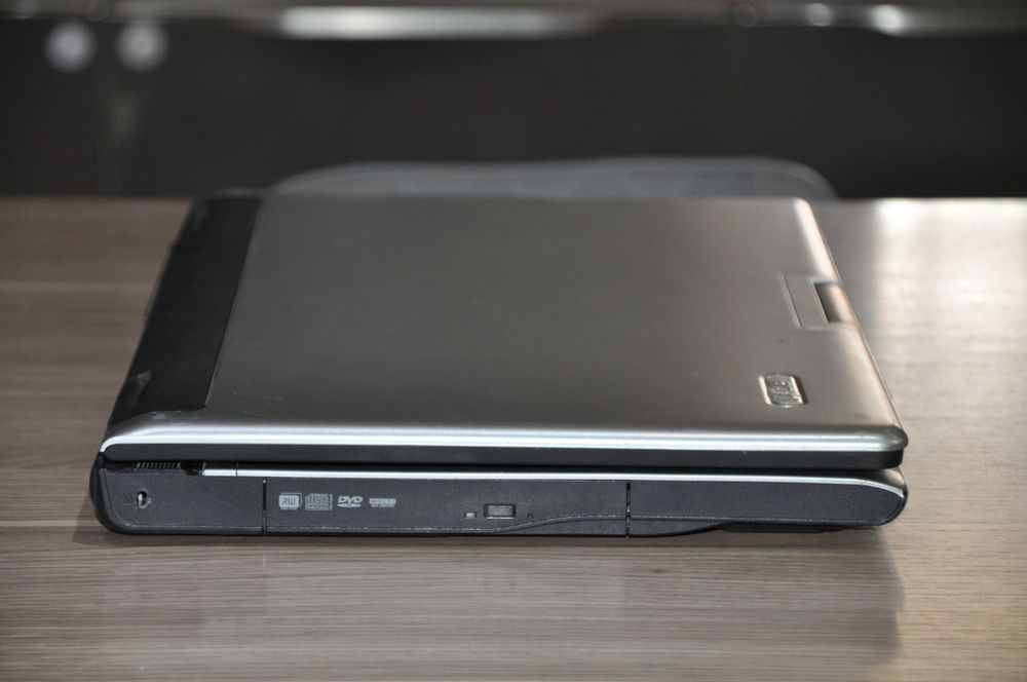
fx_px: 3633
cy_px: 341
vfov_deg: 10.7
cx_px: 514
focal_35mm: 128
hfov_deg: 16.1
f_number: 5.3
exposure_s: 1/60
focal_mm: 85
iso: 800
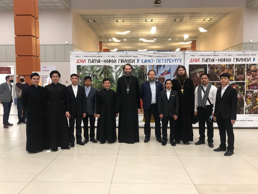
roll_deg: -0.6
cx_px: 129
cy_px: 97
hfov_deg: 63.4
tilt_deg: -5.0
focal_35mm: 28
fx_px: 209
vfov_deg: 49.7
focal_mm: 3.99
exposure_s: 1/17
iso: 40
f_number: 1.8
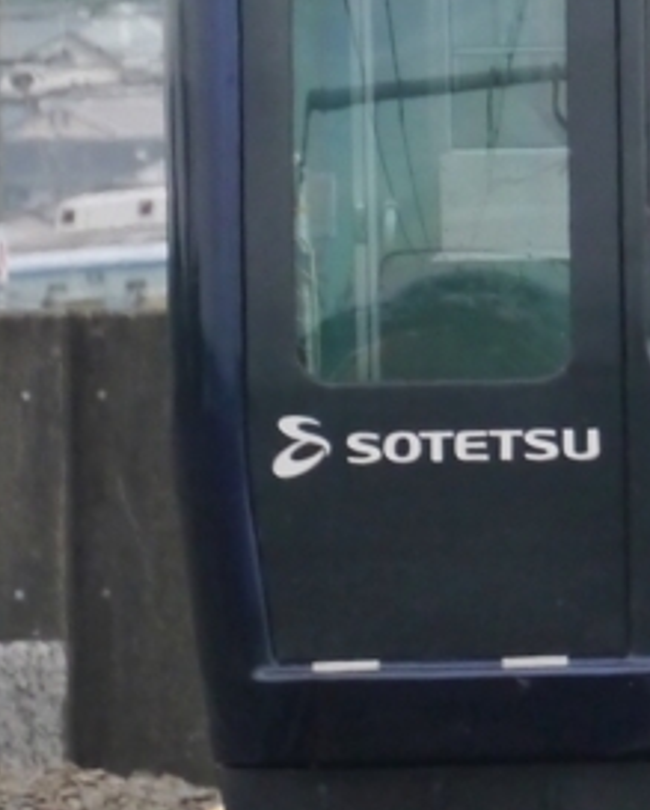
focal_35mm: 1098
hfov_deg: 1.4
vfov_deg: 1.8
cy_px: 162
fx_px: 26359
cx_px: 1306
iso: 800
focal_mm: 150
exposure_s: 1/640
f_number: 6.3
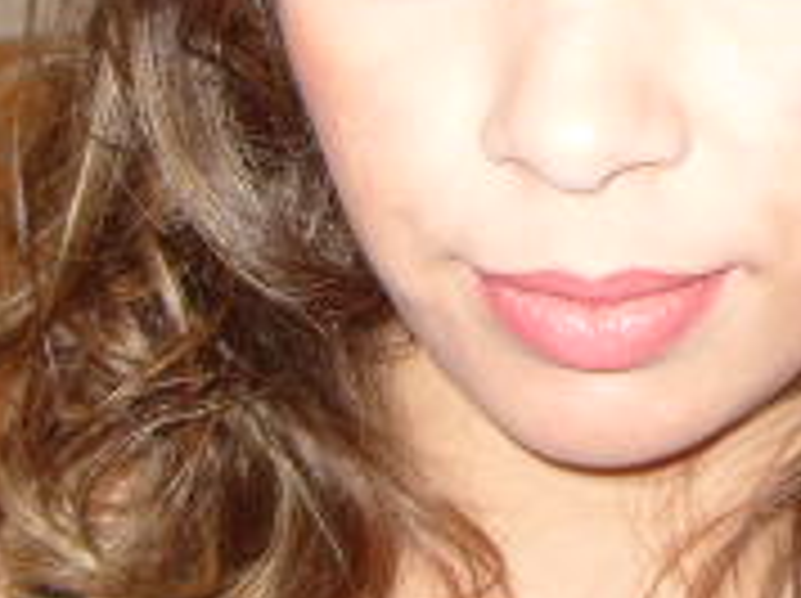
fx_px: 2912
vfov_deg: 11.5
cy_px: -135
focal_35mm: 126
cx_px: 594
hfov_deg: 15.6
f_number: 2.8
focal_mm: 7.8
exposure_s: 1/45
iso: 100
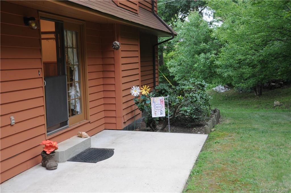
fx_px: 387
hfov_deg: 41.2
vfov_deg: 28.0
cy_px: 96
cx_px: 146
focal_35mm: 48
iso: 200
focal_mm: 32
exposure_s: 1/8
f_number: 4
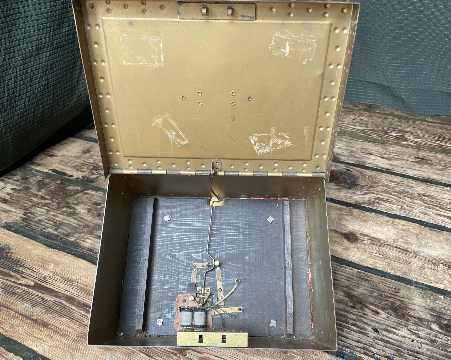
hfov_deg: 62.2
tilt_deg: -31.5
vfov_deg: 51.5
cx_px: 231
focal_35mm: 28
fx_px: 374
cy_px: 174
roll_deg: -2.0
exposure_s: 1/121
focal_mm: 4.2
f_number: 1.6
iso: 100
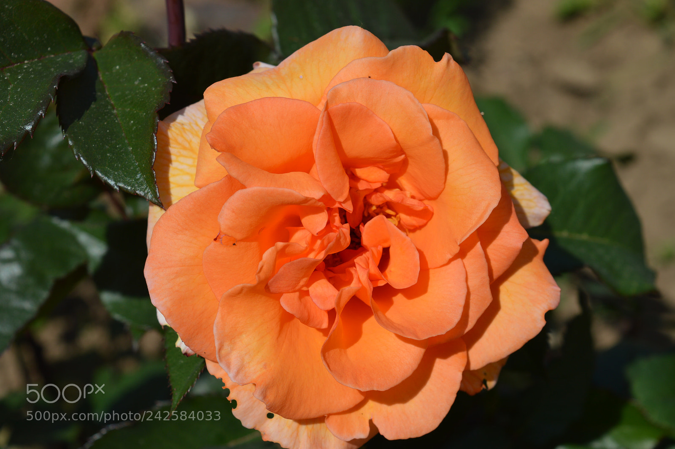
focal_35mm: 75
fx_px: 1405
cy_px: 224
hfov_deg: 27.0
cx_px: 338
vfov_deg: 18.2
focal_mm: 50
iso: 100
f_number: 8
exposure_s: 1/640
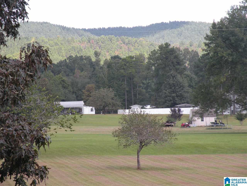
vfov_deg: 8.7
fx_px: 1213
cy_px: 93
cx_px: 124
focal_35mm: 170
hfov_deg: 11.6
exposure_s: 1/153
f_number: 4.5
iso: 64
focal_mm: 30.1
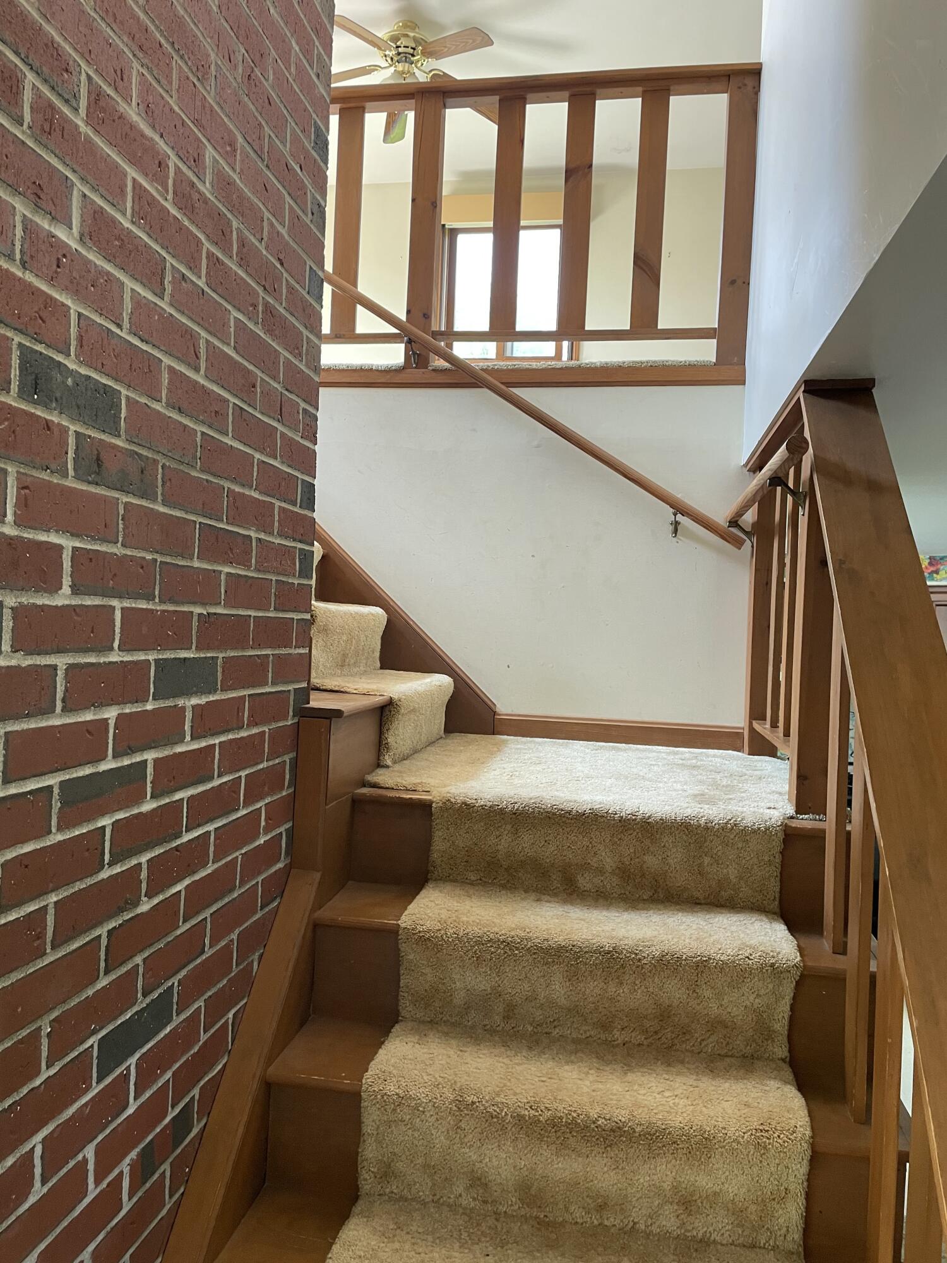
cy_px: 632
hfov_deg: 53.1
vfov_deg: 67.3
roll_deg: -2.5
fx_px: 948
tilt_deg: -0.1
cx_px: 474
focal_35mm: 26
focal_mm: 4.2
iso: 125
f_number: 1.6
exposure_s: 1/82
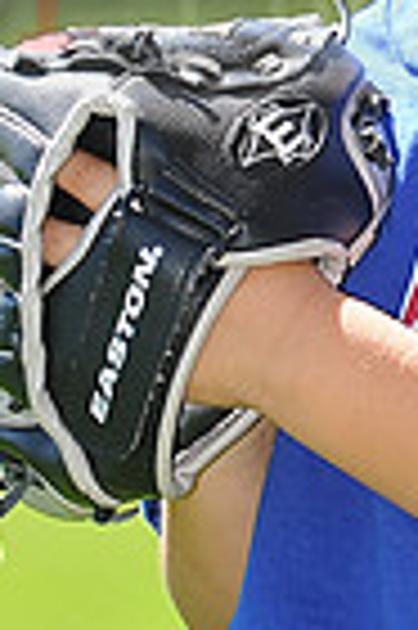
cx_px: 494
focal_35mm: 830
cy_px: -45
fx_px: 14491
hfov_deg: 1.7
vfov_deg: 2.5
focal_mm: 200
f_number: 4.5
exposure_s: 1/500
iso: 200
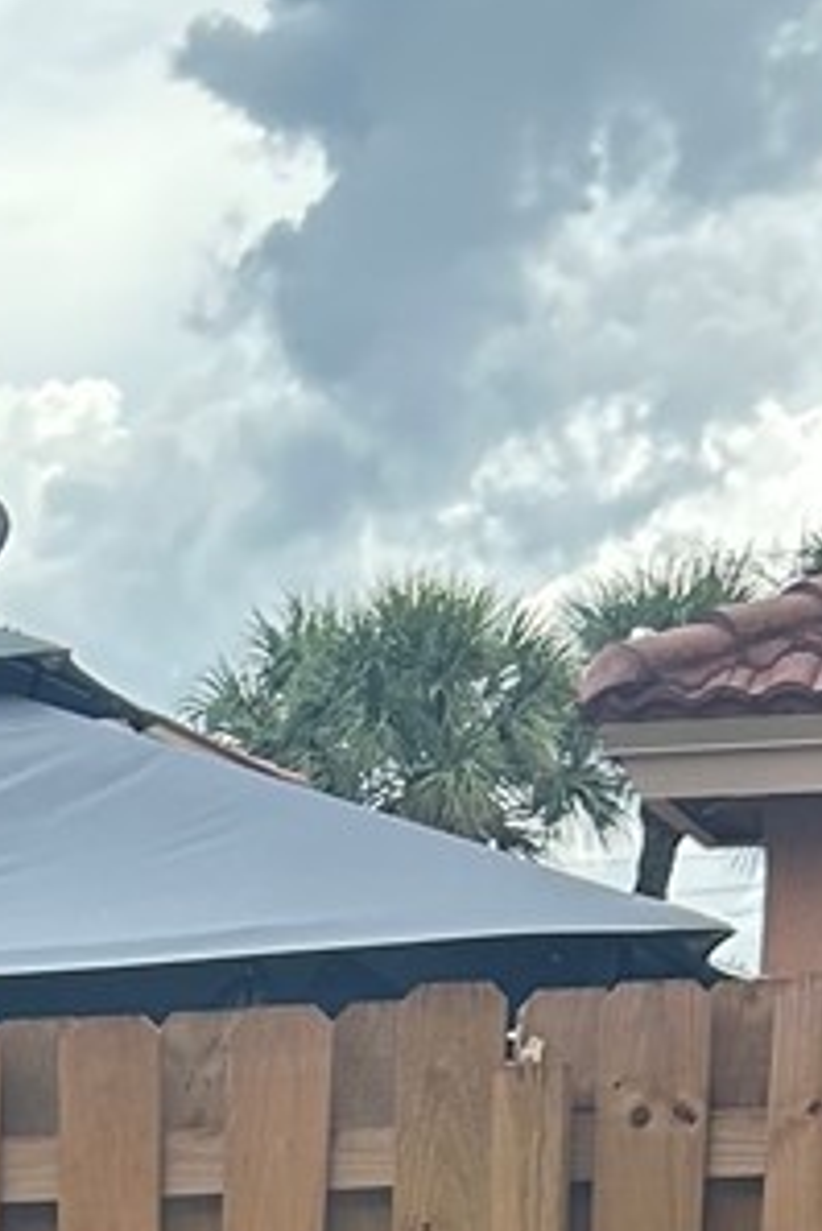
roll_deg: +0.9
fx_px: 4960
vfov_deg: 12.7
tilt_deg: -11.0
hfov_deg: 8.8
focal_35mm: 145
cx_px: -950
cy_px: 2289
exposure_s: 1/924
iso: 50
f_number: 1.5
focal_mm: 5.7
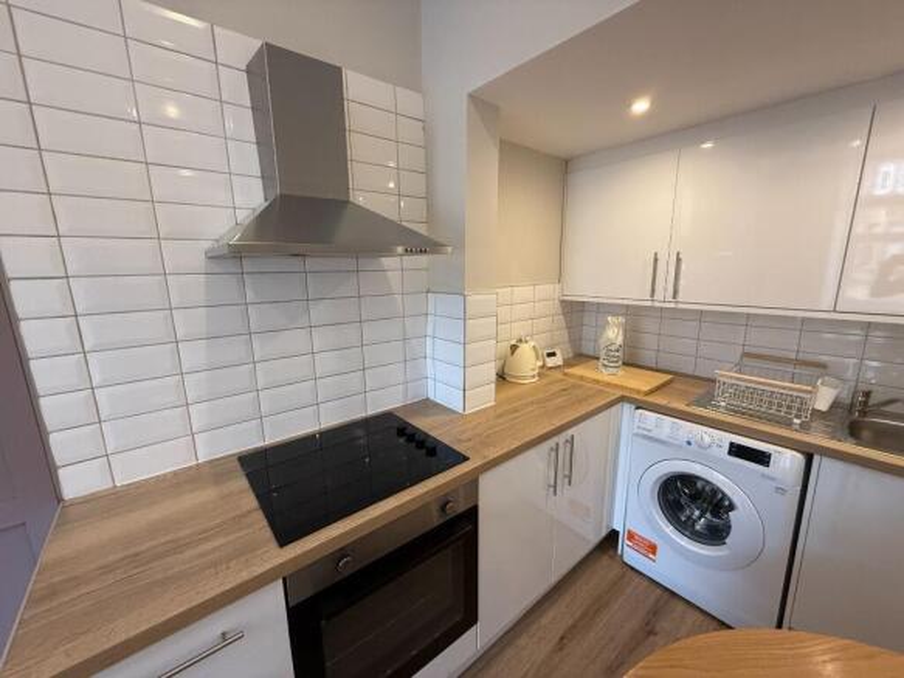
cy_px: 339
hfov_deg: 102.1
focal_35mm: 14
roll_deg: +1.1
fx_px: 366
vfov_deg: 85.7
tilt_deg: -10.6
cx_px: 452
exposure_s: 1/92
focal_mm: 2.22
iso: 320
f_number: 2.2
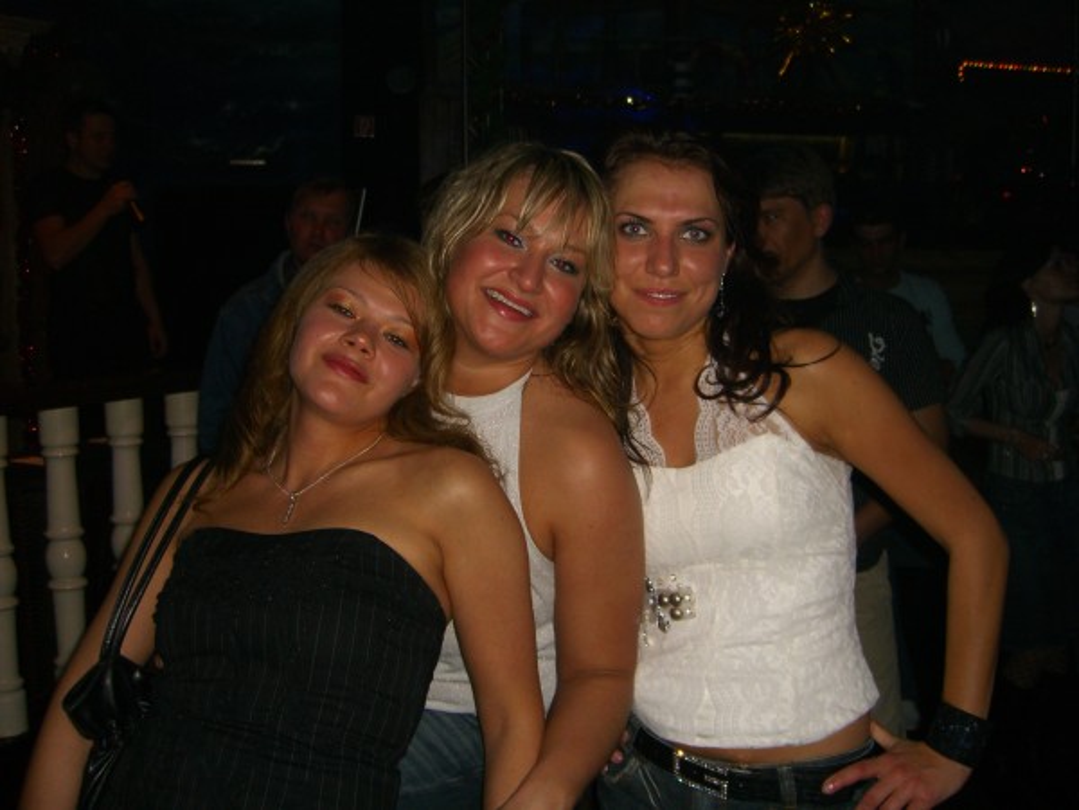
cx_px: 540
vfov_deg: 37.7
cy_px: 405
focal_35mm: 38
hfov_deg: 49.0
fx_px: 1184
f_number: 2.8
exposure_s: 1/60
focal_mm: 7.9
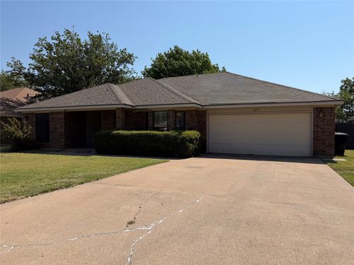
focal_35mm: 24
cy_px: 132
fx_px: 245
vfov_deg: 56.8
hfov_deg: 71.6
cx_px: 177
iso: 80
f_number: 1.78
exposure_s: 1/8130
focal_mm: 6.76
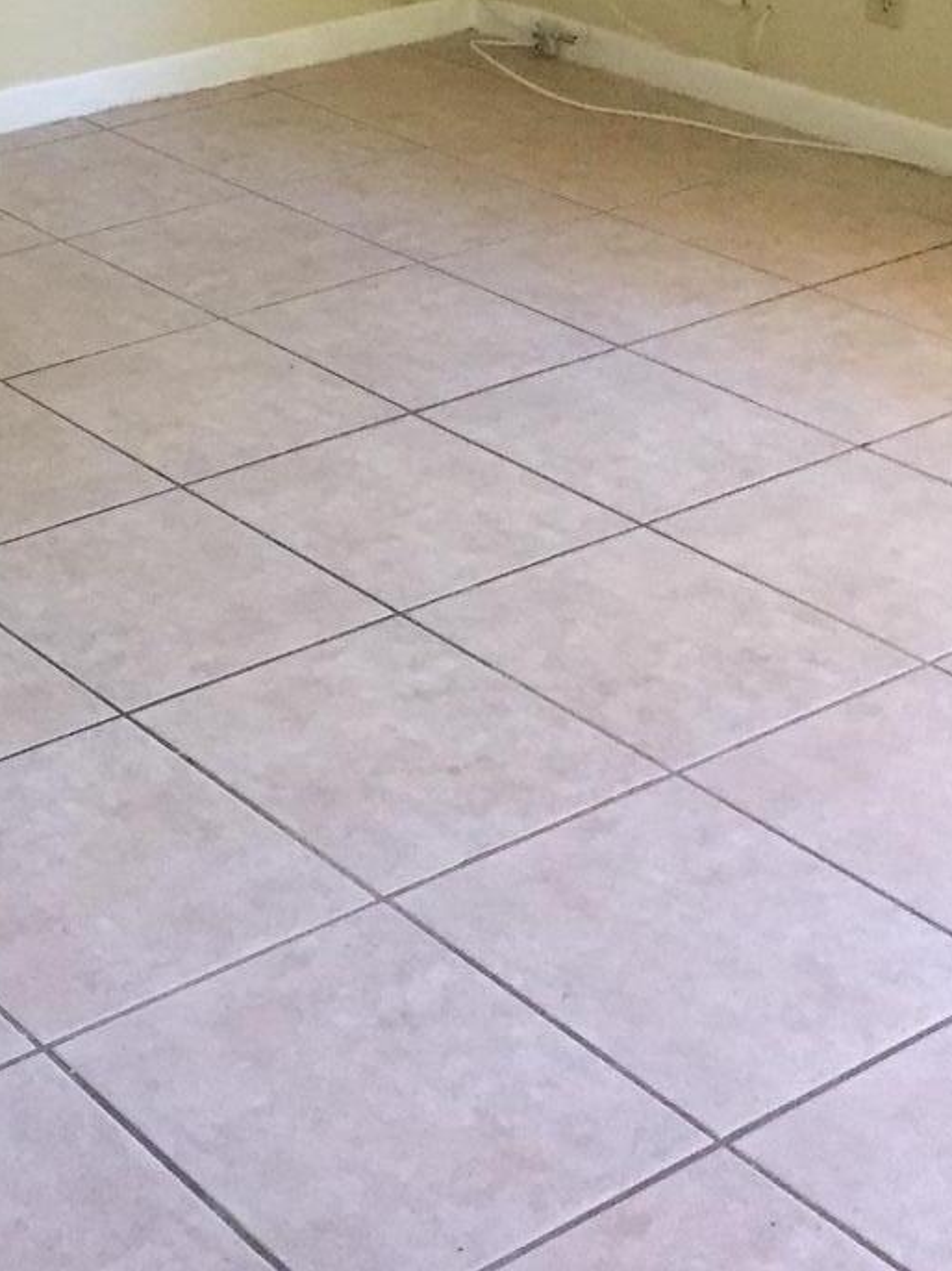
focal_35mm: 69
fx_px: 2532
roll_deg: +1.8
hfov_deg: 20.0
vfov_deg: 27.3
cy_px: 146
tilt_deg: -17.9
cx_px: -176
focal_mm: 4.15
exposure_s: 1/30
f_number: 2.2
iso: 200
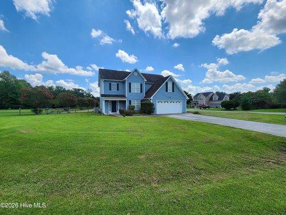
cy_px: 108
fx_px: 107
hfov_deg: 106.2
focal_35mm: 13
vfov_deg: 89.9
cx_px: 143
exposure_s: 1/2302
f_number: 2.2
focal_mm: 2.2
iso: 50
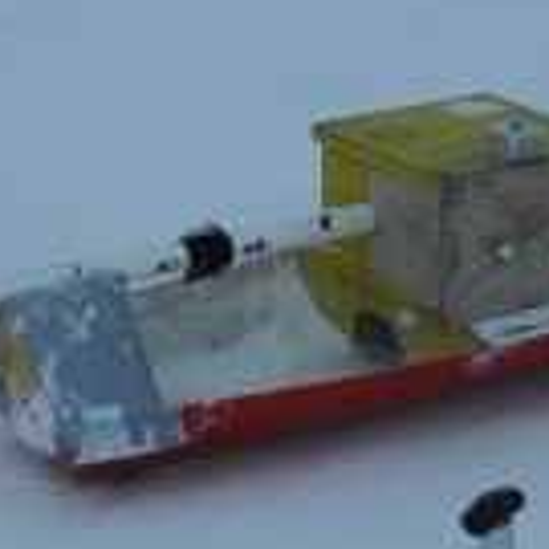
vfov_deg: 15.9
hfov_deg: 15.9
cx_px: 374
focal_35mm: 109
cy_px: 417
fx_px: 1956
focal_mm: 18
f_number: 5
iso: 200
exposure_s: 1/100
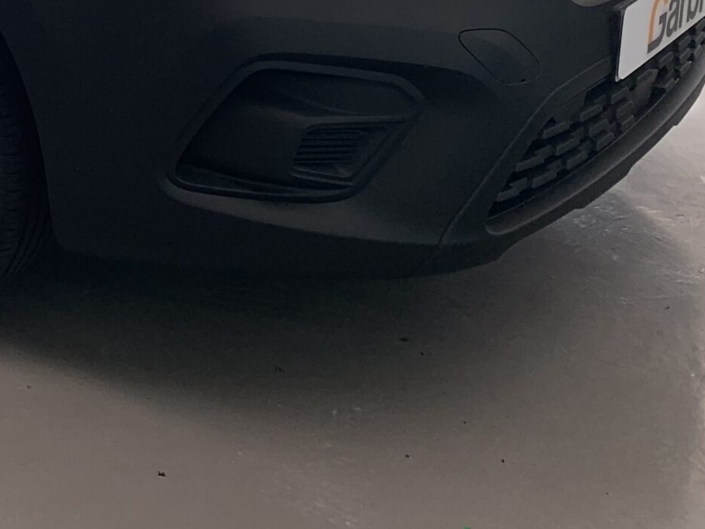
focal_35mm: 71
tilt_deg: -9.7
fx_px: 1446
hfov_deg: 25.0
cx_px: -114
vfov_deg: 19.0
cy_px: -177
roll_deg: +1.1
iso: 25
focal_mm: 4.25
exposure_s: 1/156
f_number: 1.8
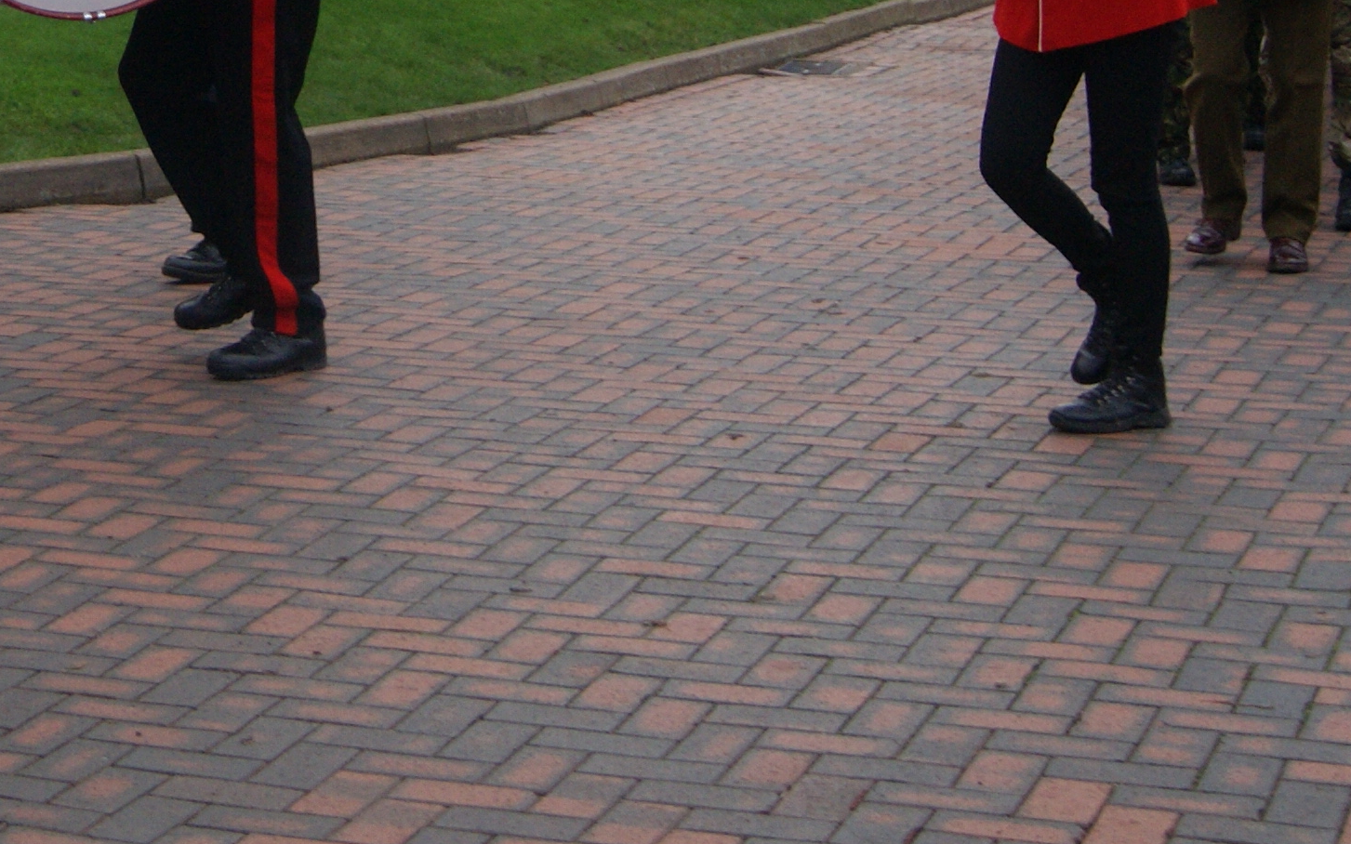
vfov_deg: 5.8
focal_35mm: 224
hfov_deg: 9.3
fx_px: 8260
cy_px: -152
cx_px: -4
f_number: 5.6
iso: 250
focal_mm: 55
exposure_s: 1/250
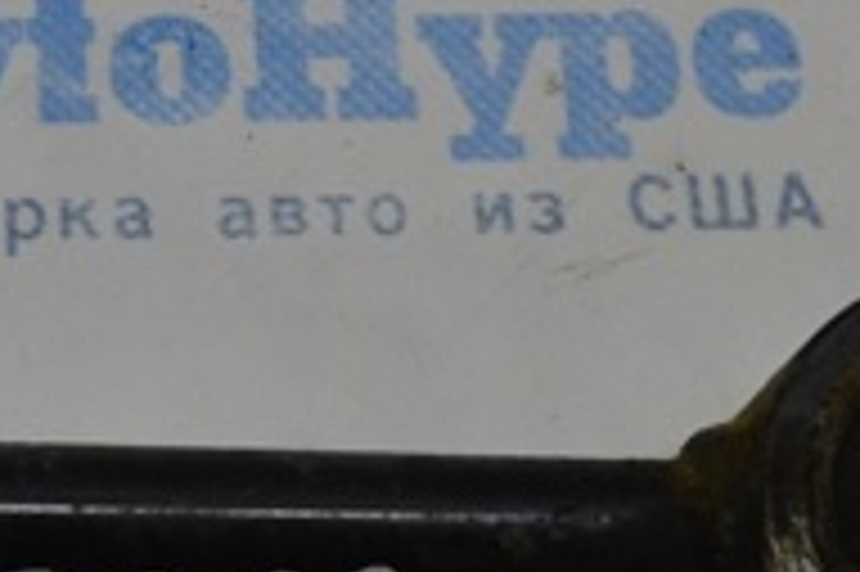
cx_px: -23
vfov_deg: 11.8
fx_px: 2761
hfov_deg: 17.3
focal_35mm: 116
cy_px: 435
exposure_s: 1/60
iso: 180
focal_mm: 23
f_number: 5.6
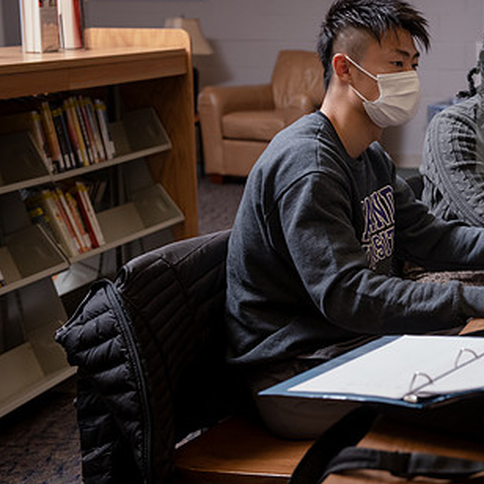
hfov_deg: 21.2
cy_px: 232
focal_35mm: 80
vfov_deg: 21.7
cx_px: 429
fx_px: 1266
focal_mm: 50
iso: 1250
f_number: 4
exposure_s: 1/160
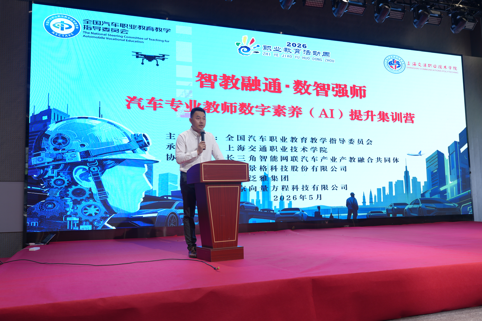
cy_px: 160
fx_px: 415
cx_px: 241
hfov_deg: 60.3
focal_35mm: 31
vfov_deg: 42.3
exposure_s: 1/100
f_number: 2
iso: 100
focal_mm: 31
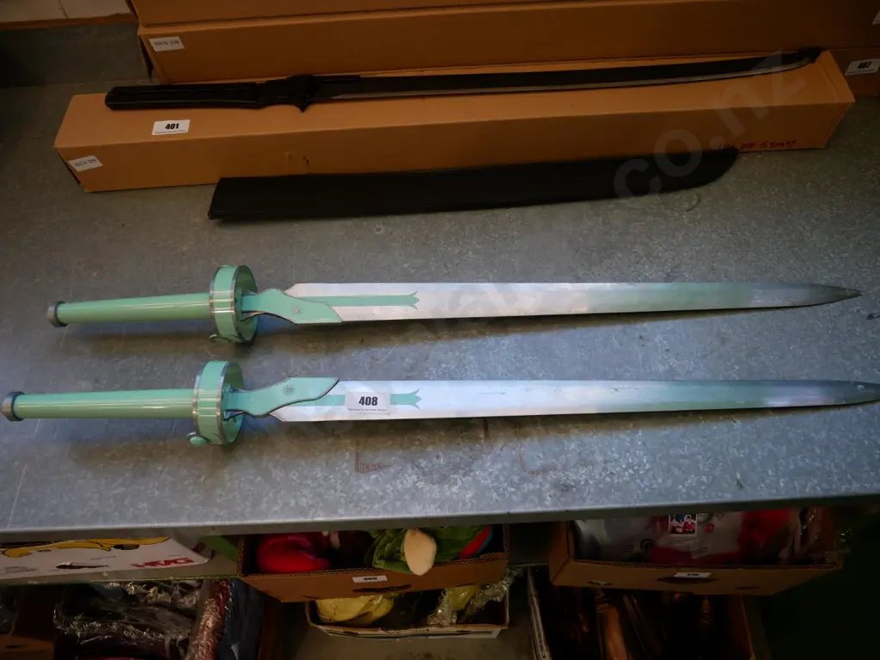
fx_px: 610
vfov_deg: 56.8
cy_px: 330
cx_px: 440
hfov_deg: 71.6
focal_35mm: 24
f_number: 3.5
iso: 320
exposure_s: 1/60
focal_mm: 12
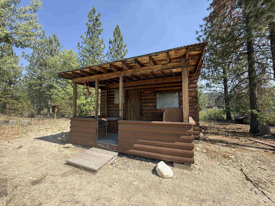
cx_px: 138
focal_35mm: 14
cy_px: 103
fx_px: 111
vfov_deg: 85.7
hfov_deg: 102.1
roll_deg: +0.0
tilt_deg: +4.0
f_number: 2.2
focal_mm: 2.22
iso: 64
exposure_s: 1/398
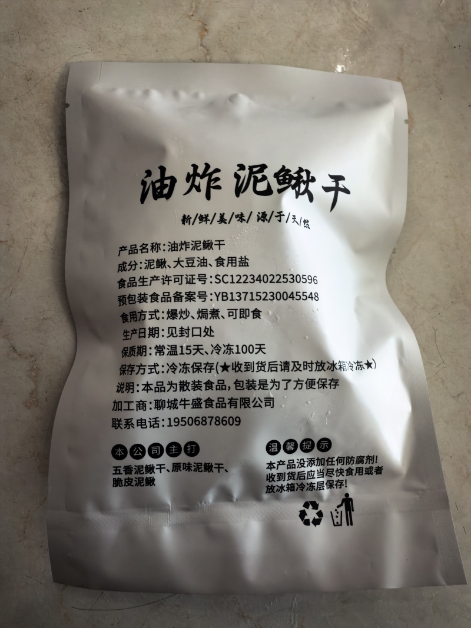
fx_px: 435
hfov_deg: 56.8
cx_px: 236
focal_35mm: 24
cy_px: 314
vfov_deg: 71.6
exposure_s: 1/33.3
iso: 800
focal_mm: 6.98
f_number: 4
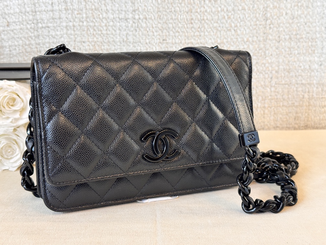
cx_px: 163
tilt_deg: -11.1
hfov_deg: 39.7
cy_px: 122
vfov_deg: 30.3
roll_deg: -0.2
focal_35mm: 48
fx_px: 452
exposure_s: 1/53
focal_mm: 6.76
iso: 80
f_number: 1.78
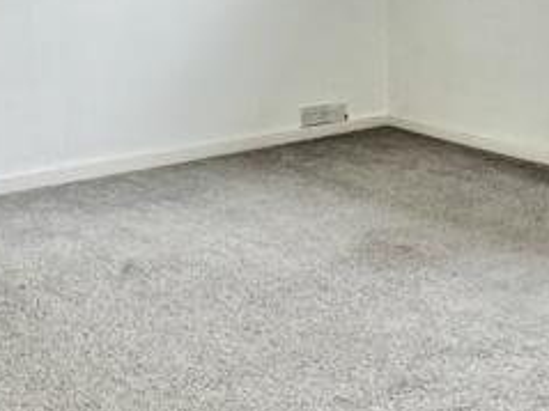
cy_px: 60
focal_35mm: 60
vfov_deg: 23.9
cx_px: 409
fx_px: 951
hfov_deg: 31.6
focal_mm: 2.22
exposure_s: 1/100
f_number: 2.2
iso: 200
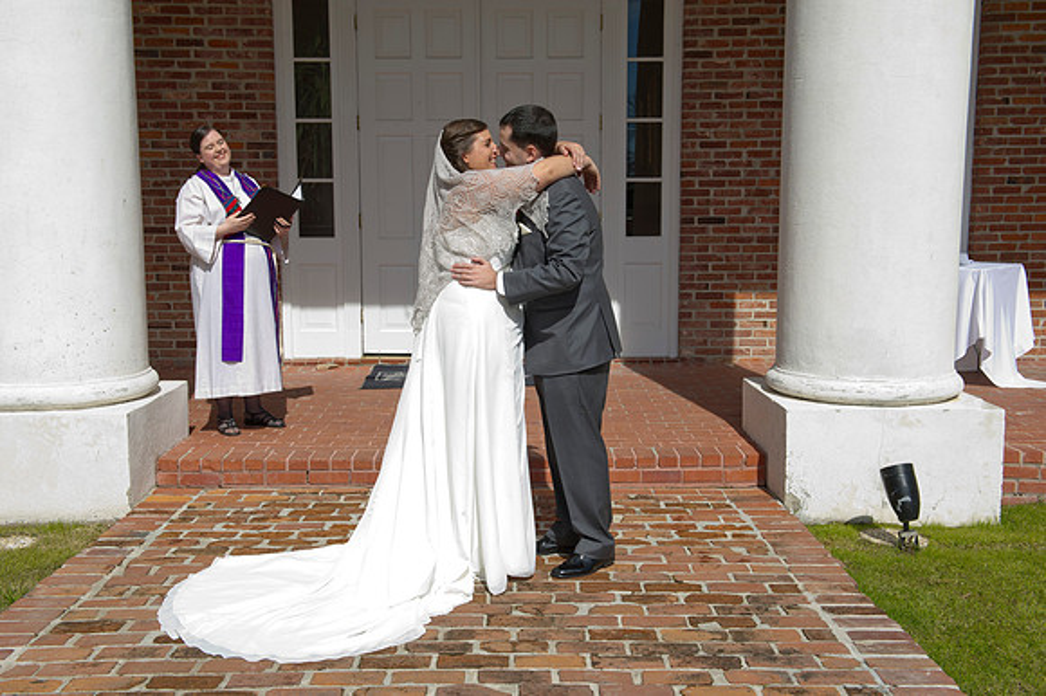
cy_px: 348
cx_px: 523
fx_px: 1220
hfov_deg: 46.4
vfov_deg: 31.9
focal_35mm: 42
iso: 100
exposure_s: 1/200
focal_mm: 42
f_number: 10
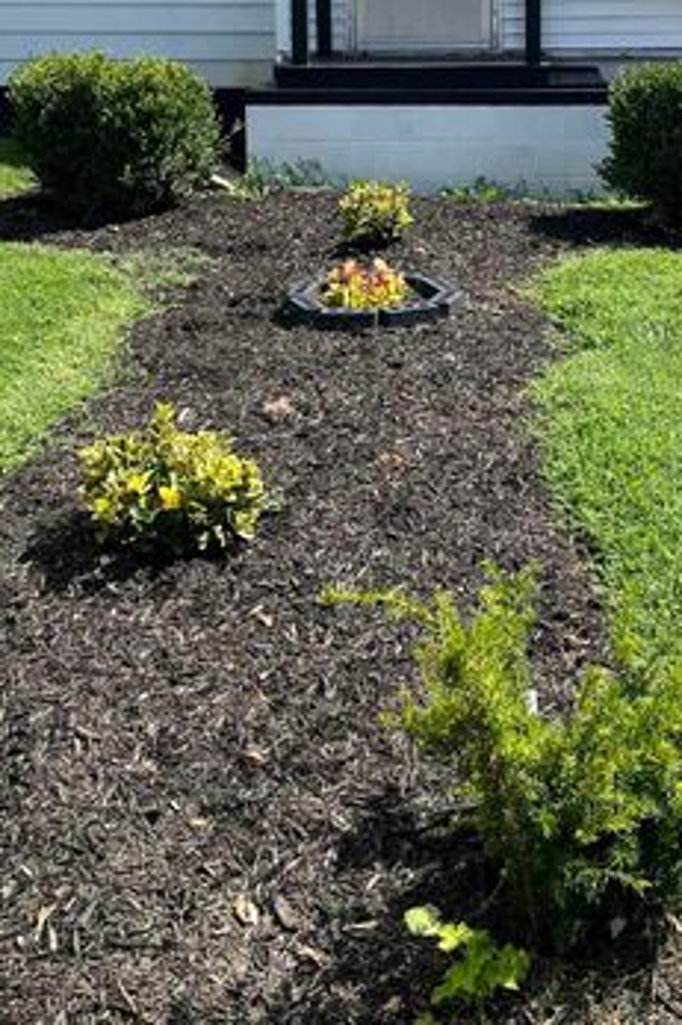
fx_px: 1479
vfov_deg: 36.1
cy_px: 126
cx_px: 404
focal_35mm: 52
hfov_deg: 25.9
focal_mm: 5.7
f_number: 1.5
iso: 50
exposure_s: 1/2513
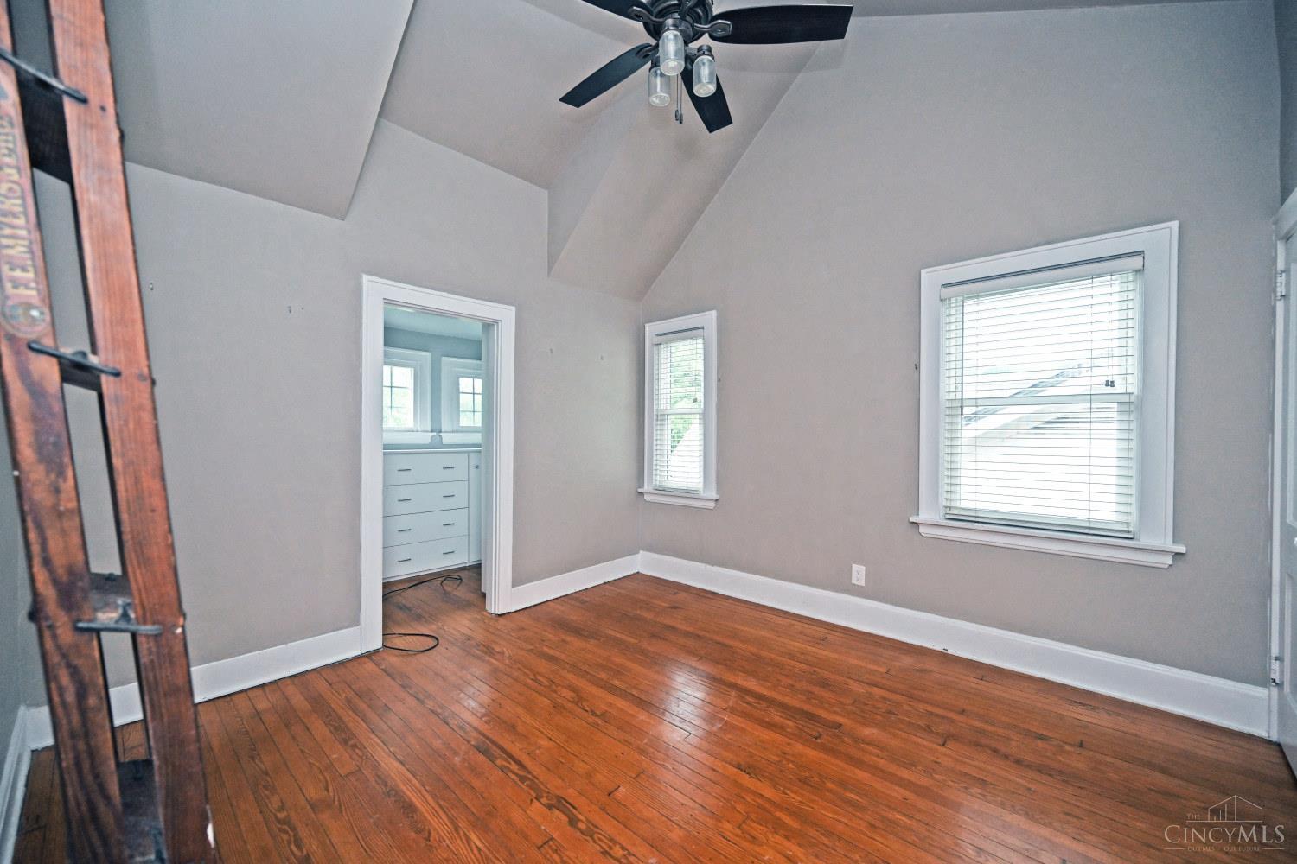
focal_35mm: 14
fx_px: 504
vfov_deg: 81.2
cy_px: 432
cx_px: 648
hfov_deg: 104.3
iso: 1000
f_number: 4
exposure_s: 1/60
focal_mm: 14
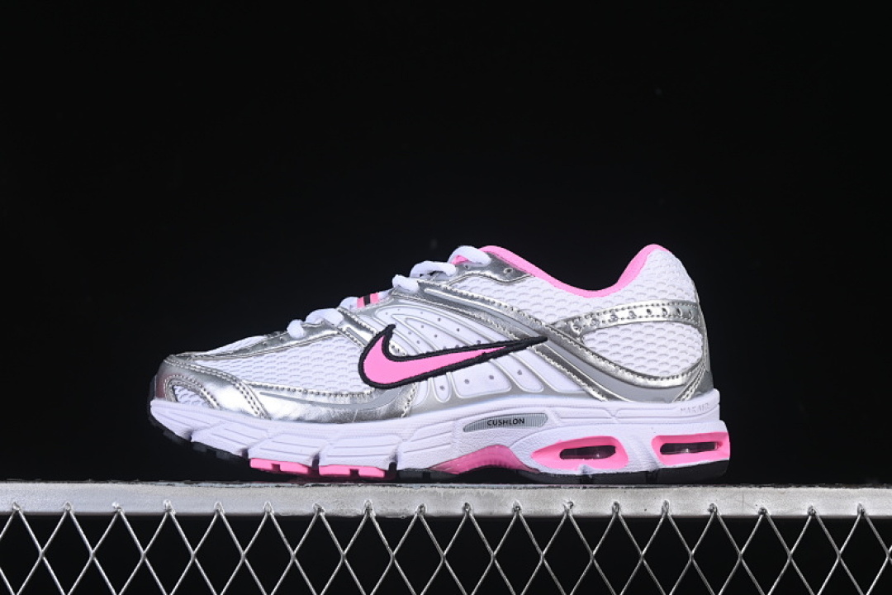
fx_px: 1858
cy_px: 298
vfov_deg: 18.2
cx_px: 446
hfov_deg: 27.0
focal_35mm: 75
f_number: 8
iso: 160
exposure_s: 1/80
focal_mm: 50
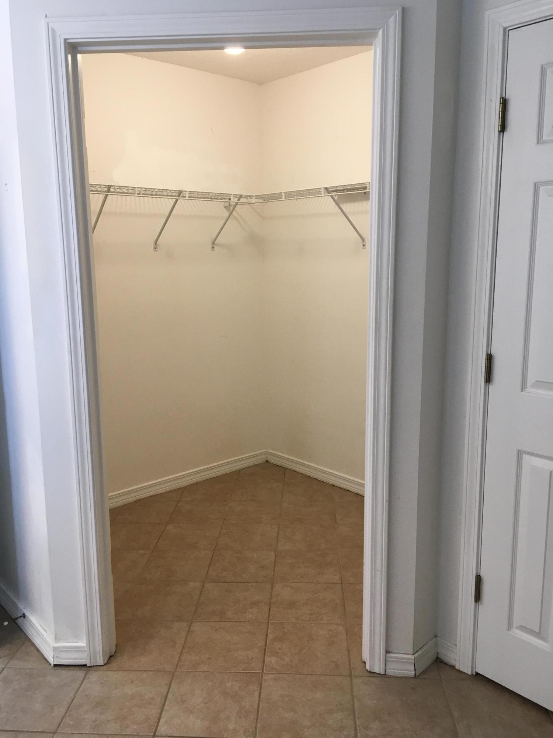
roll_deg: +0.6
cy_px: 369
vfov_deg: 61.7
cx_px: 276
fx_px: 618
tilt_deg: -10.3
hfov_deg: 48.2
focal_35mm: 29
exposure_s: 1/30
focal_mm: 4.15
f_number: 2.2
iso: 32
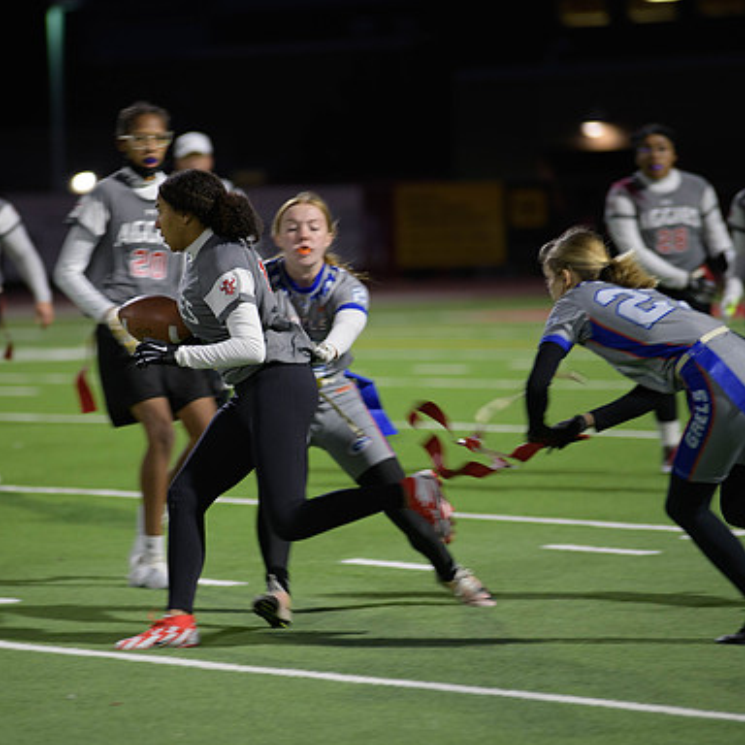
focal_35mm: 231
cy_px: 373
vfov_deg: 7.6
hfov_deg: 7.6
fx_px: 5625
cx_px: 314
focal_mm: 180
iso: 900
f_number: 2.8
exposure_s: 1/200
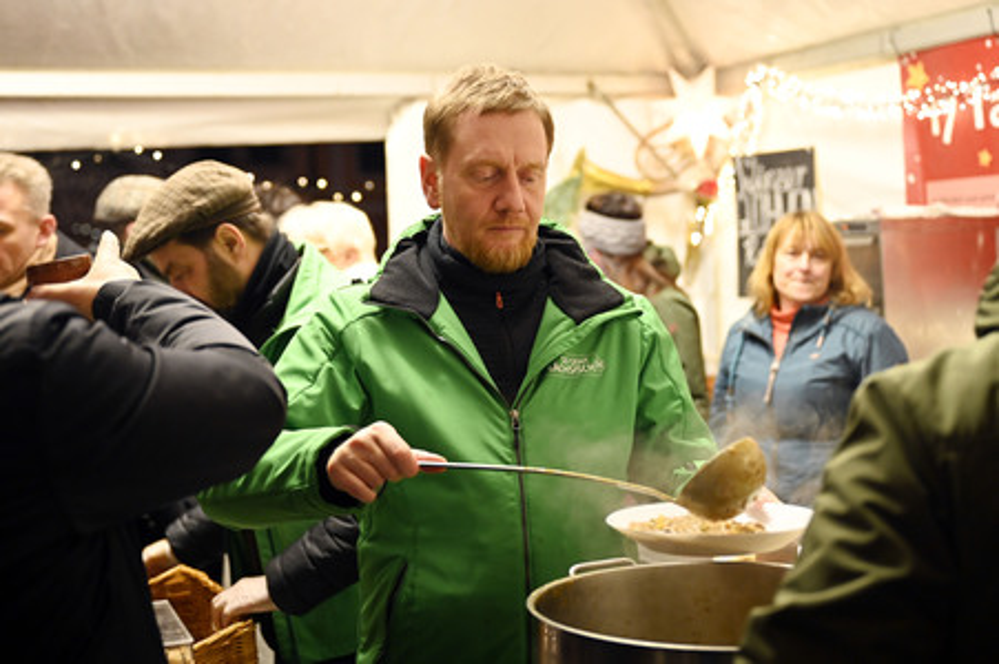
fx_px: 1303
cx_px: 500
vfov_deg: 28.6
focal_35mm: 47
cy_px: 332
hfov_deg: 41.9
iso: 1800
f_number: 2.8
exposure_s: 1/125
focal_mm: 47
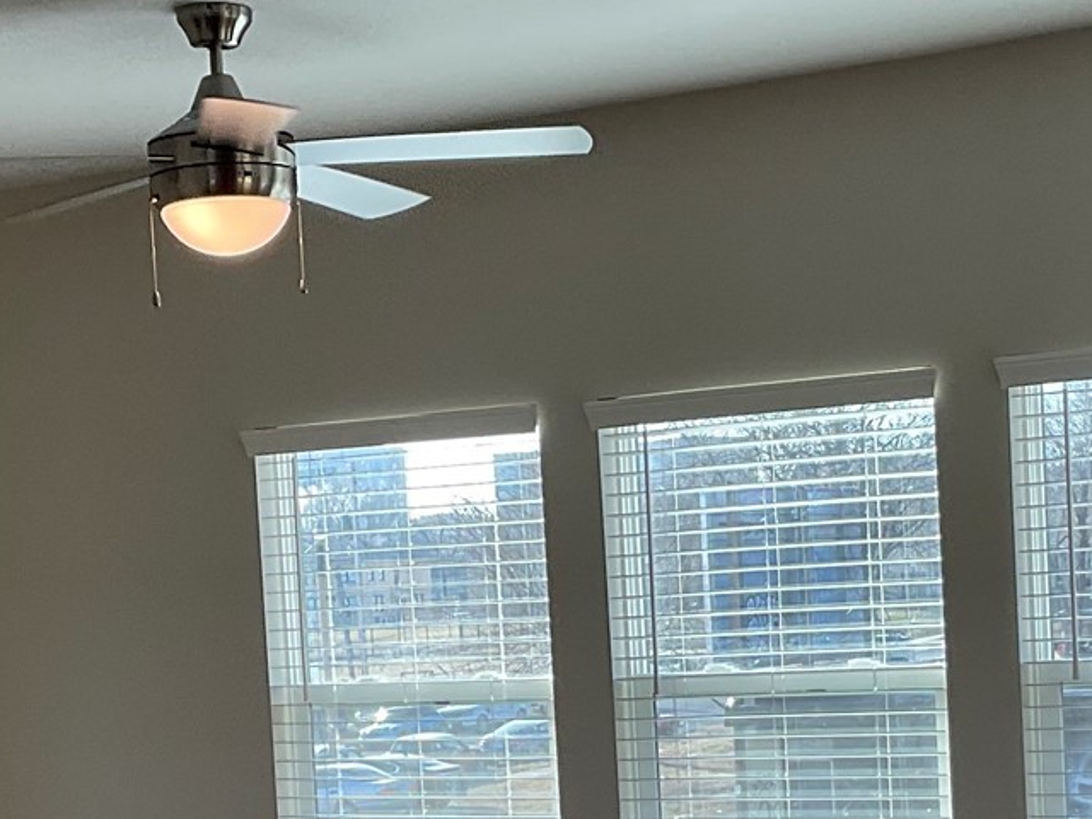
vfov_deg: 16.7
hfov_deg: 22.5
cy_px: 758
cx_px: 476
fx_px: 2745
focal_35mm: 87
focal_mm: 3
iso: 25
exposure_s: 1/120
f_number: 1.8
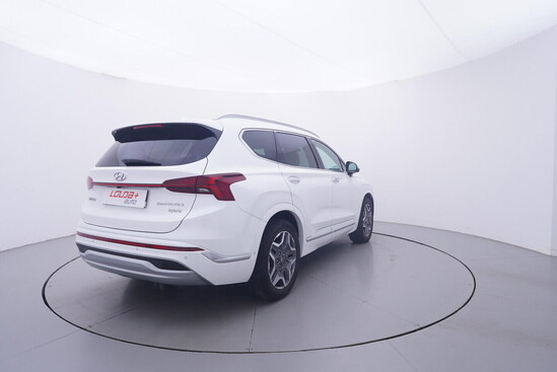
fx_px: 348
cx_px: 278
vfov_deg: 56.2
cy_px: 186
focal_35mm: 22
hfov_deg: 77.3
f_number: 5
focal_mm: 15
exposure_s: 1/80
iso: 200
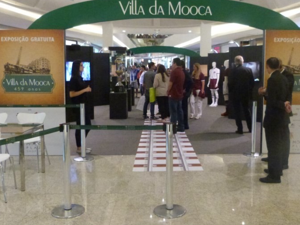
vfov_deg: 37.6
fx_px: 329
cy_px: 94
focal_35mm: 38
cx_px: 171
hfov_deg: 48.8
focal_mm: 4.5
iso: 800
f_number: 2.8
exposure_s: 1/40
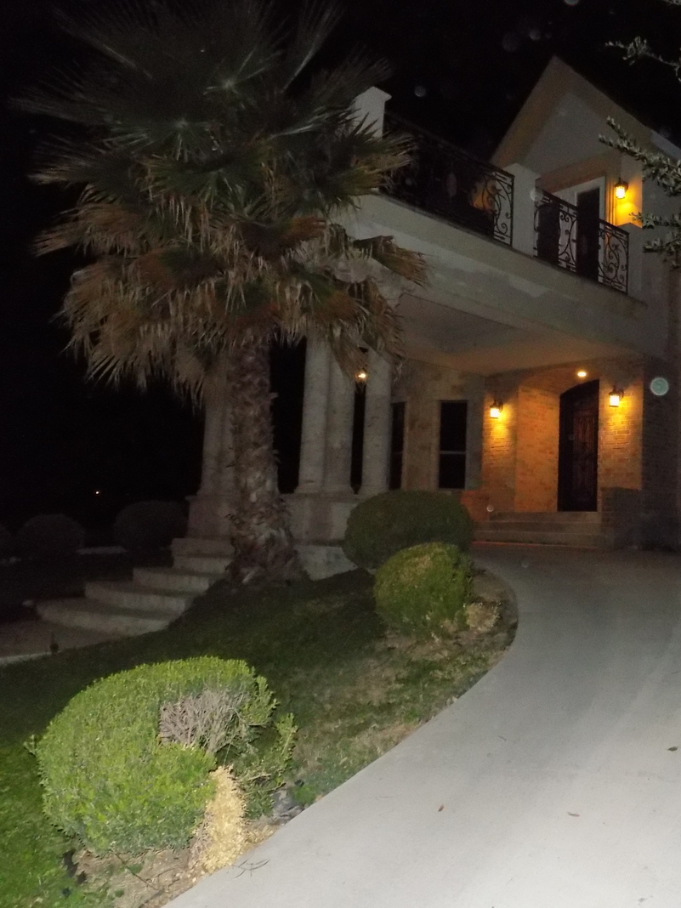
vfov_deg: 58.4
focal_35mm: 31
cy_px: 458
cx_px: 542
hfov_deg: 43.4
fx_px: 813
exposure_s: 1/30
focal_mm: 4
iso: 800
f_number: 3.1
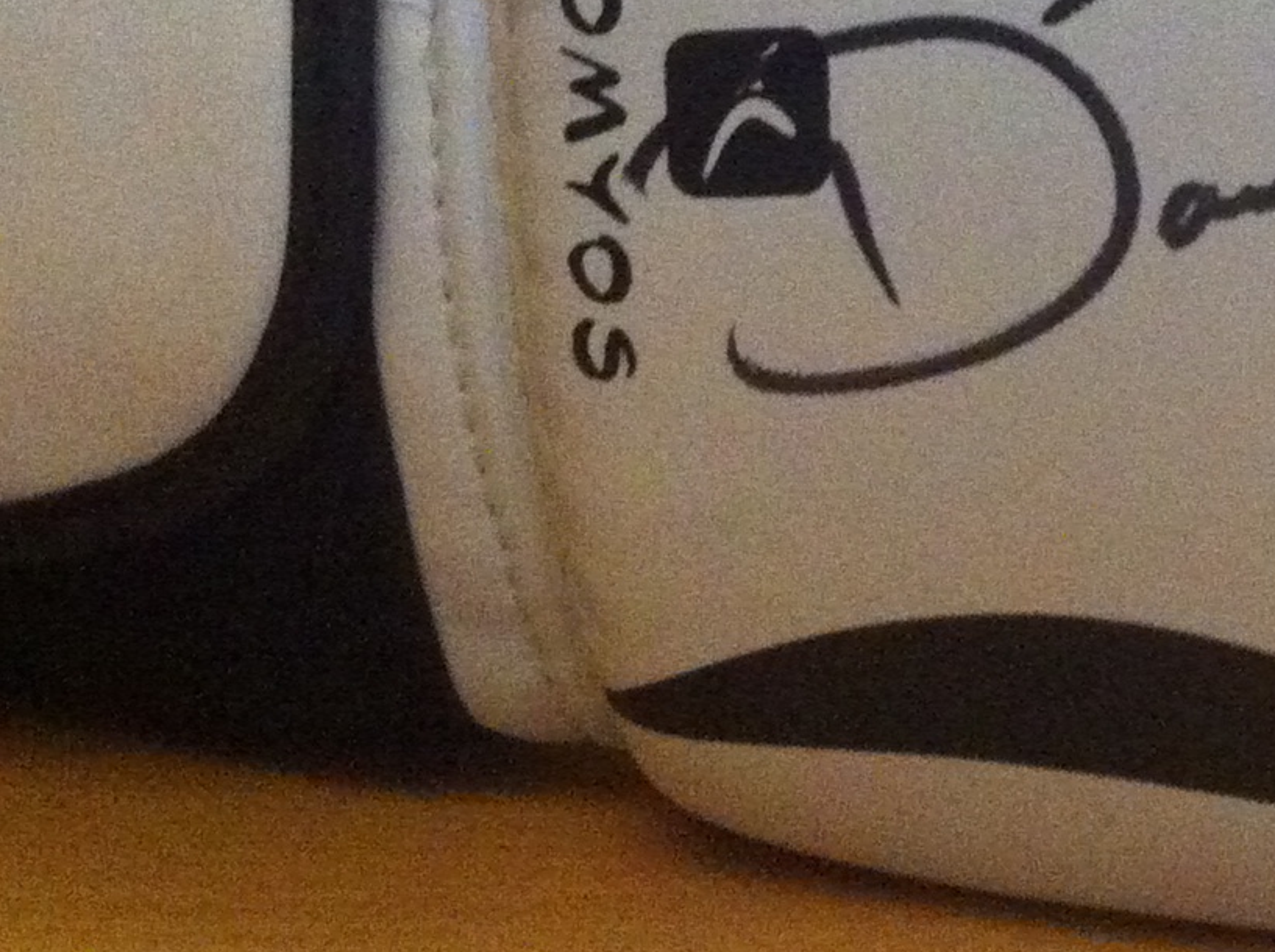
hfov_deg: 17.4
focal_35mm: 111
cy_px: -128
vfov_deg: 13.0
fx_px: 4082
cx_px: 1272
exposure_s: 1/15
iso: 640
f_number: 2.8
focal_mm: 3.85
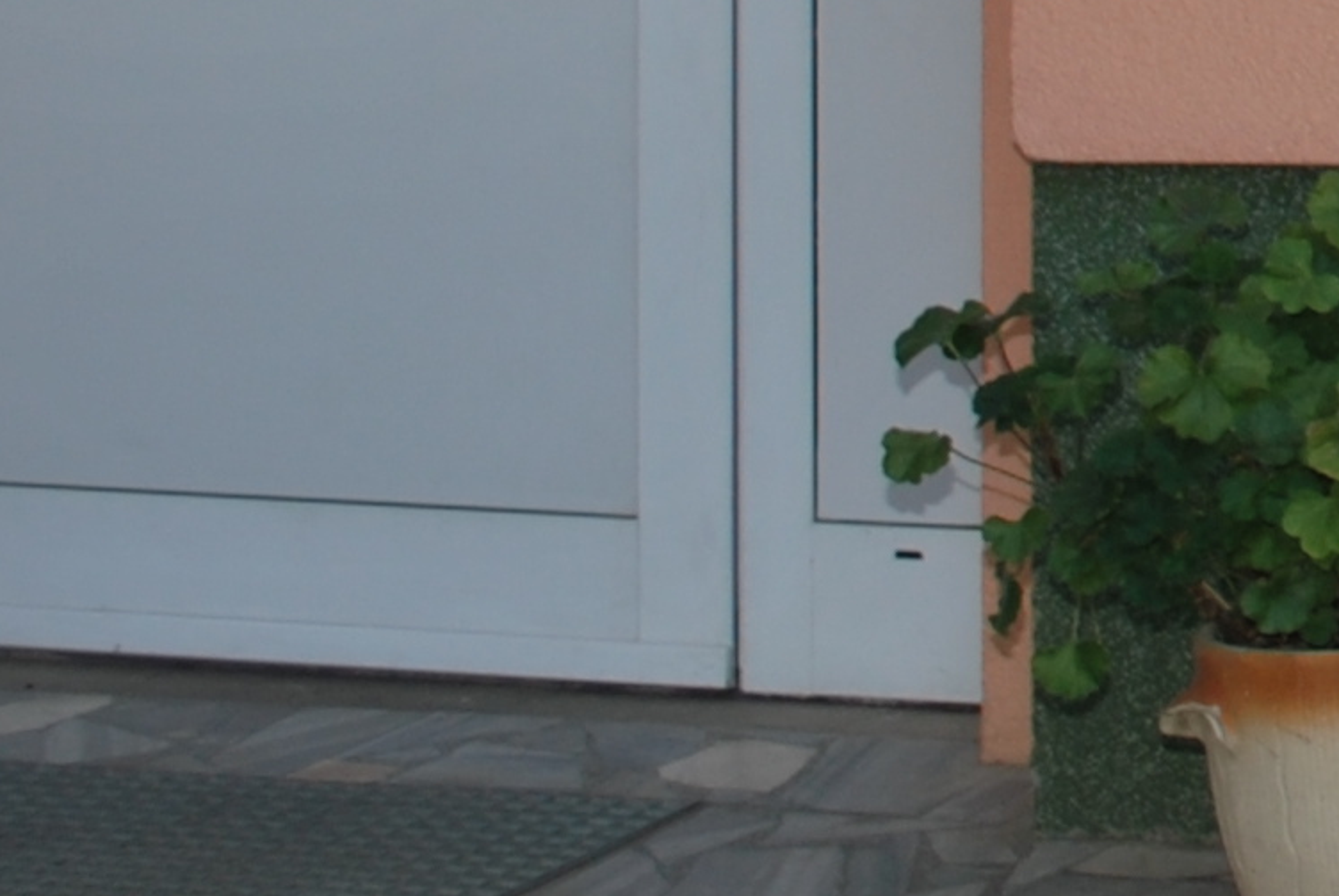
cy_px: -939
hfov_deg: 10.7
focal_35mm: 170
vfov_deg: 7.7
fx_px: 6329
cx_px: 2950
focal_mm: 22
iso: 100
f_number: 5.6
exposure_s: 1/200
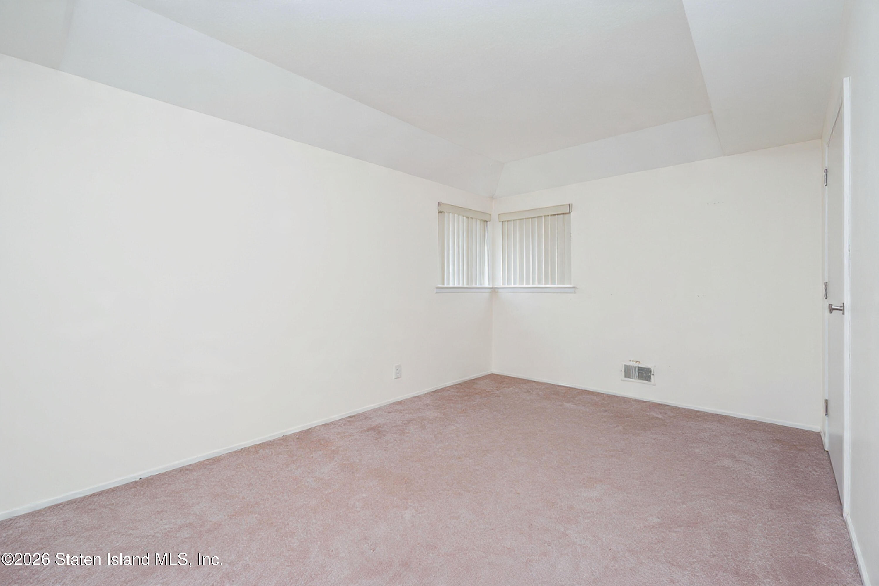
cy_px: 293
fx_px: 391
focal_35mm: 16
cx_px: 440
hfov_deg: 96.7
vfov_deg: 73.7
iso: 50
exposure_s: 1/40
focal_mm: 16
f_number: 4.5
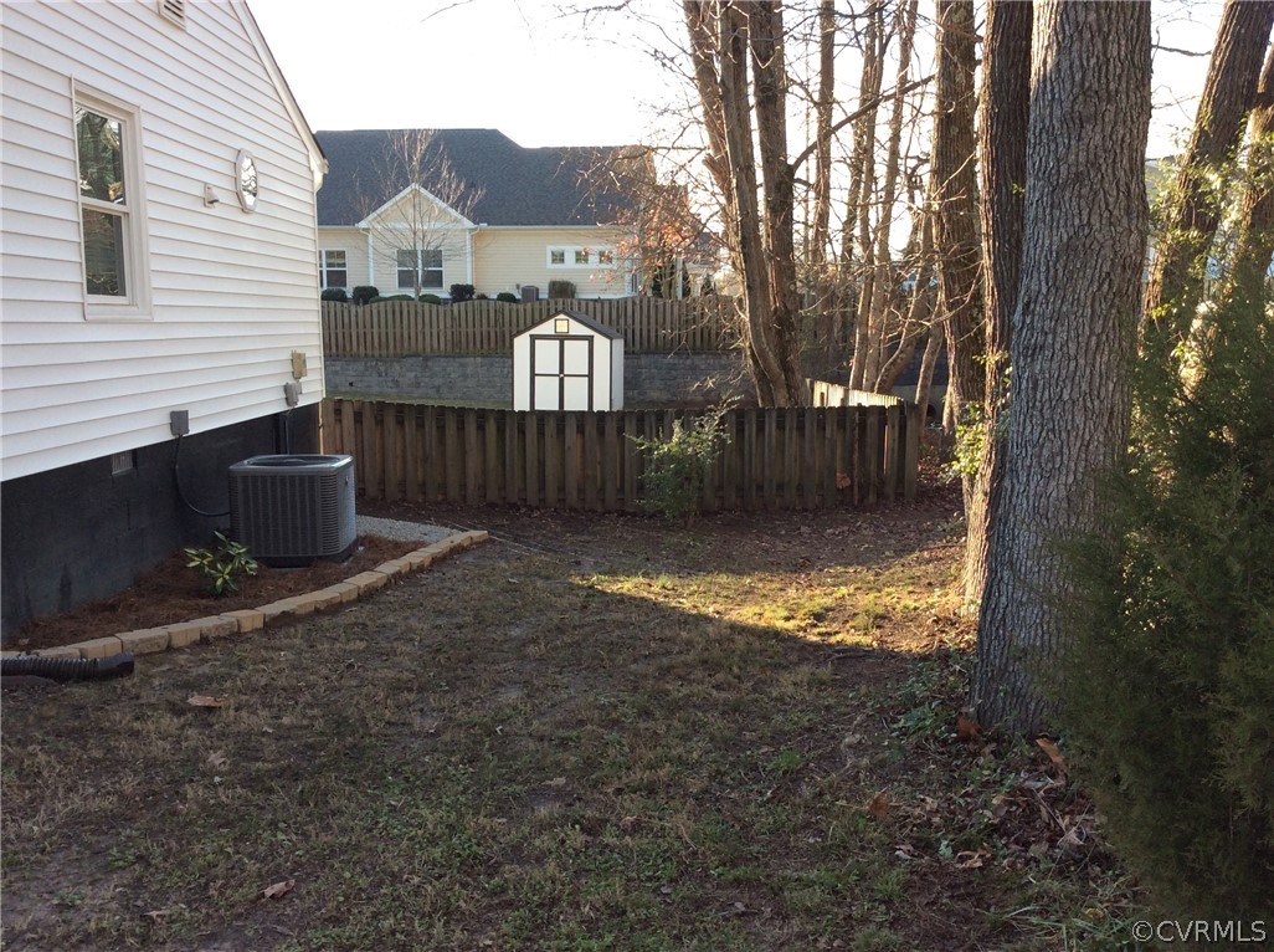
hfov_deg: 56.9
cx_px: 637
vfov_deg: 44.0
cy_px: 476
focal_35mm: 32
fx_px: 1176
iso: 32
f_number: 2.4
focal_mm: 3.3
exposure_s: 1/186
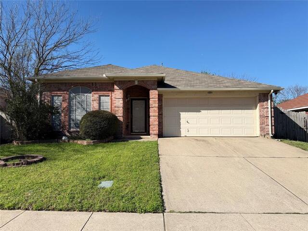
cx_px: 154
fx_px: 214
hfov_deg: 71.6
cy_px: 116
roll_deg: +0.1
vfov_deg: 56.8
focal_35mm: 24
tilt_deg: +3.9
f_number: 1.78
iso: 80
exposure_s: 1/4673
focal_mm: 6.76
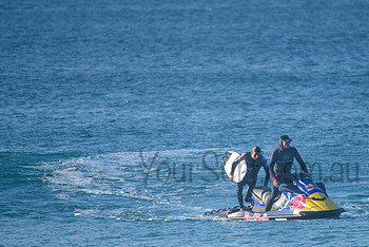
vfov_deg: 1.7
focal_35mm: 828
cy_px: 158
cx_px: 248
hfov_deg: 2.5
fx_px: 8494
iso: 400
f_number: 5.6
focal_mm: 500
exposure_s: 1/2000
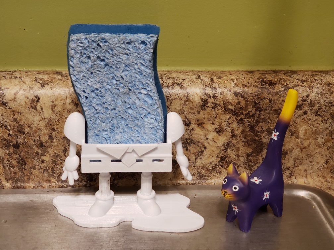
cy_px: 125
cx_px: 167
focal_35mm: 52
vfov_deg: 28.0
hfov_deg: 36.8
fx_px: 502
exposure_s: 1/15
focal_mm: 6
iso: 320
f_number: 2.4
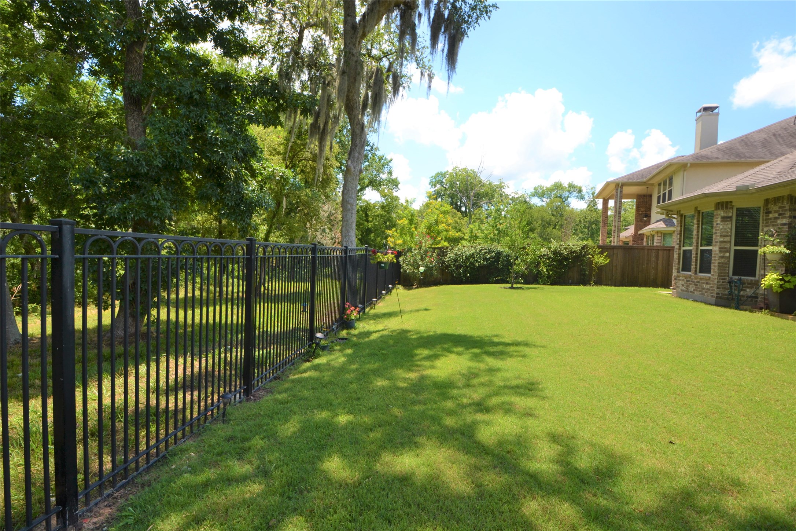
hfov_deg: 95.0
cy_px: 266
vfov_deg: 72.1
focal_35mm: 16
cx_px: 398
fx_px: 365
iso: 100
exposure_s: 1/200
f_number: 8
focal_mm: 11
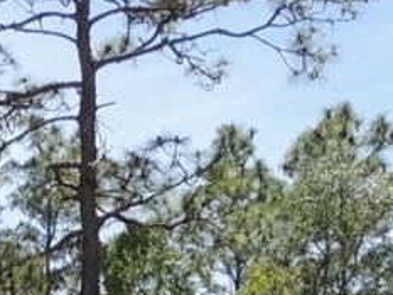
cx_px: 138
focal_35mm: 165
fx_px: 1874
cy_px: 657
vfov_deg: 8.4
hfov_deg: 12.0
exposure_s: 1/1000
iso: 100
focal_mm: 4.3
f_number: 3
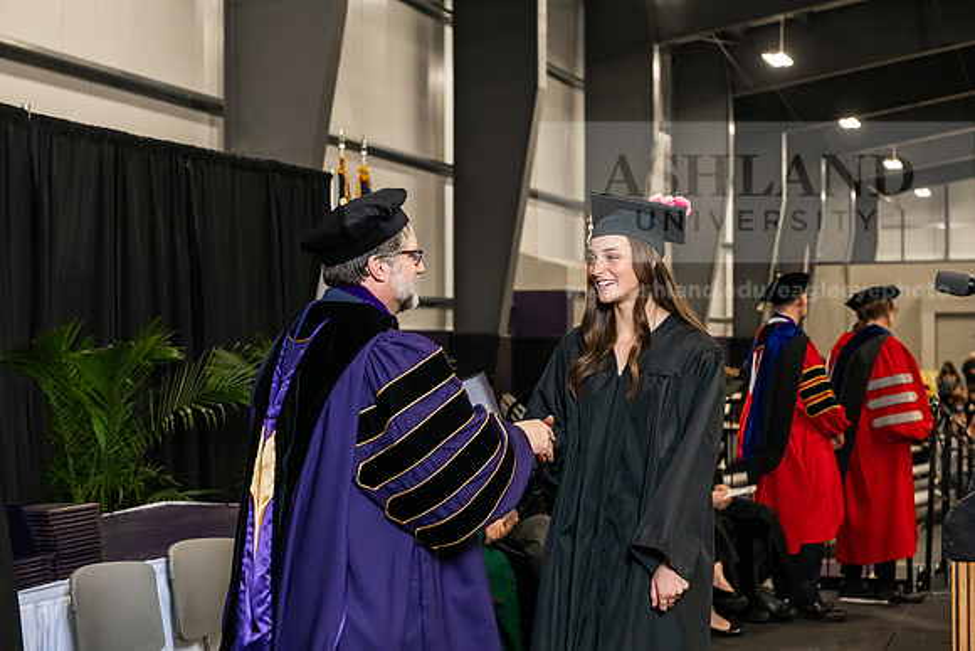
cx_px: 488
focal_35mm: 62
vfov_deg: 21.9
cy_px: 326
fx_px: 1679
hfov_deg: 32.4
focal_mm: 62
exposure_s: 1/200
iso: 2500
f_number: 5
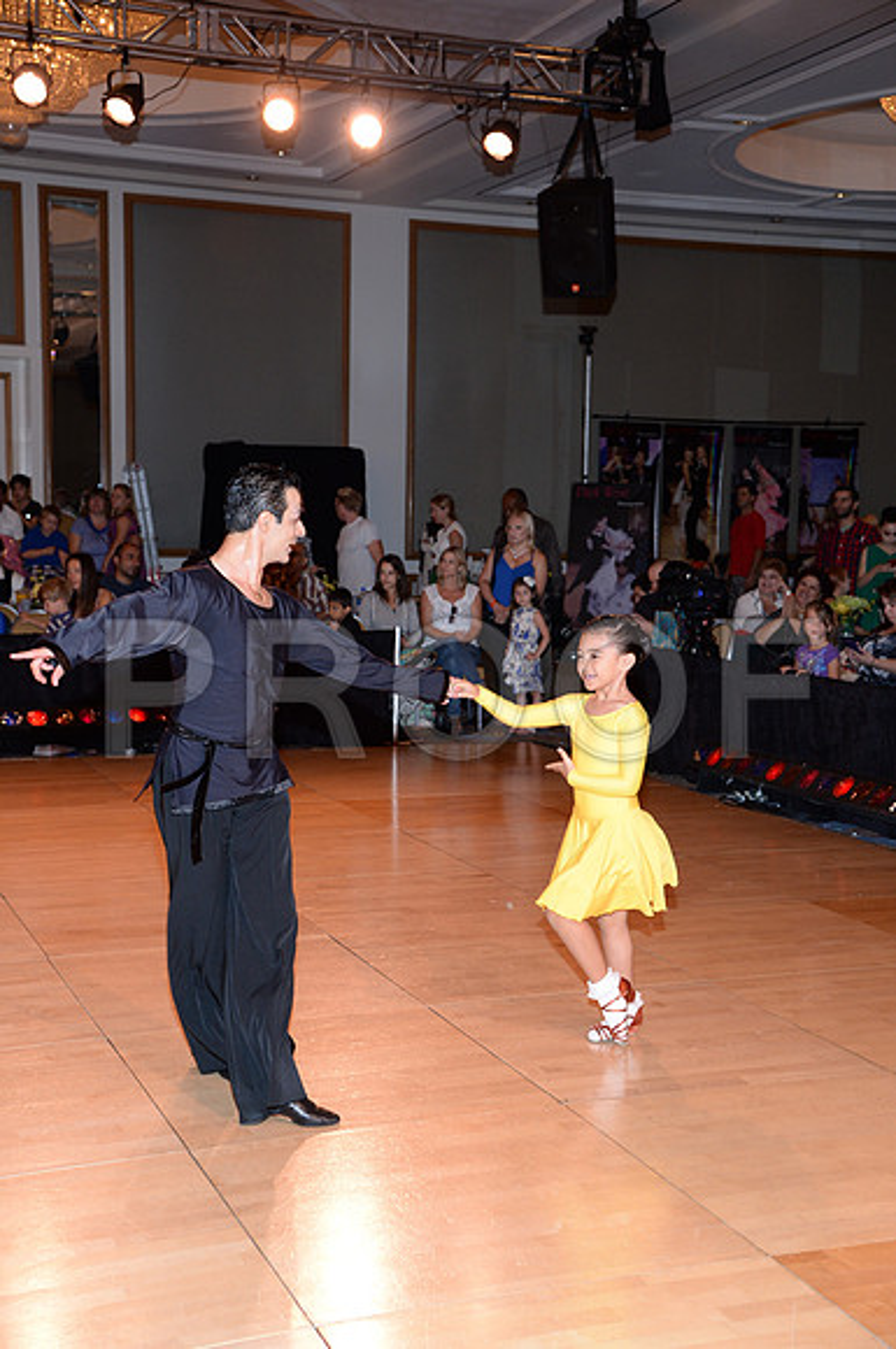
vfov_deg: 39.6
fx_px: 1872
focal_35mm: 50
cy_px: 674
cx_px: 448
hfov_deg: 26.9
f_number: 5
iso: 1250
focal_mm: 50
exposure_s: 1/200
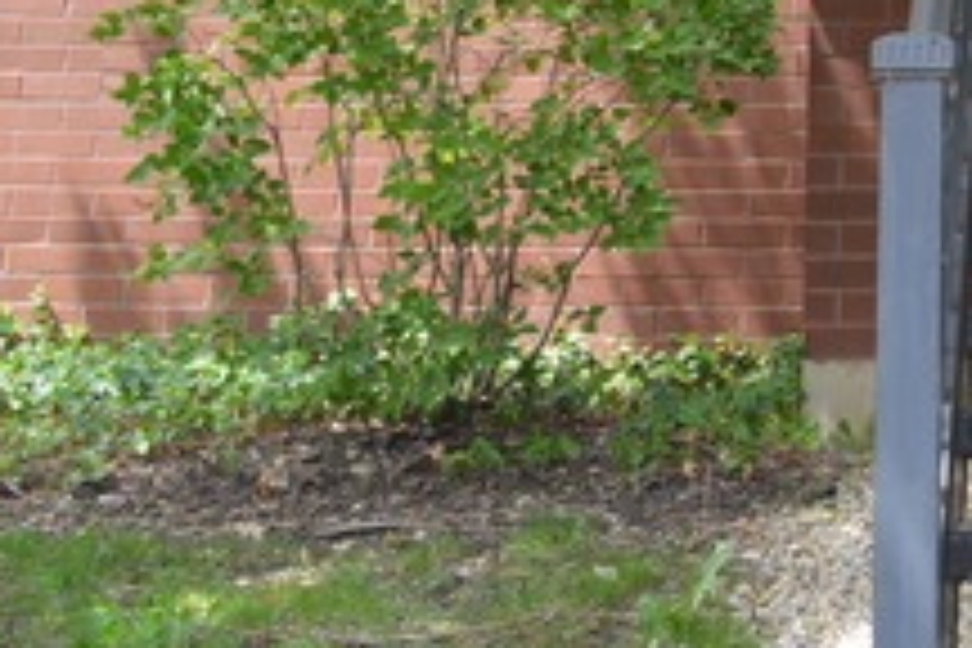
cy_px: -104
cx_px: 1174
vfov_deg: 16.4
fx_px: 2160
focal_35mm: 80
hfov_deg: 23.2
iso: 200
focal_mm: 18
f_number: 5.6
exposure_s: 1/125
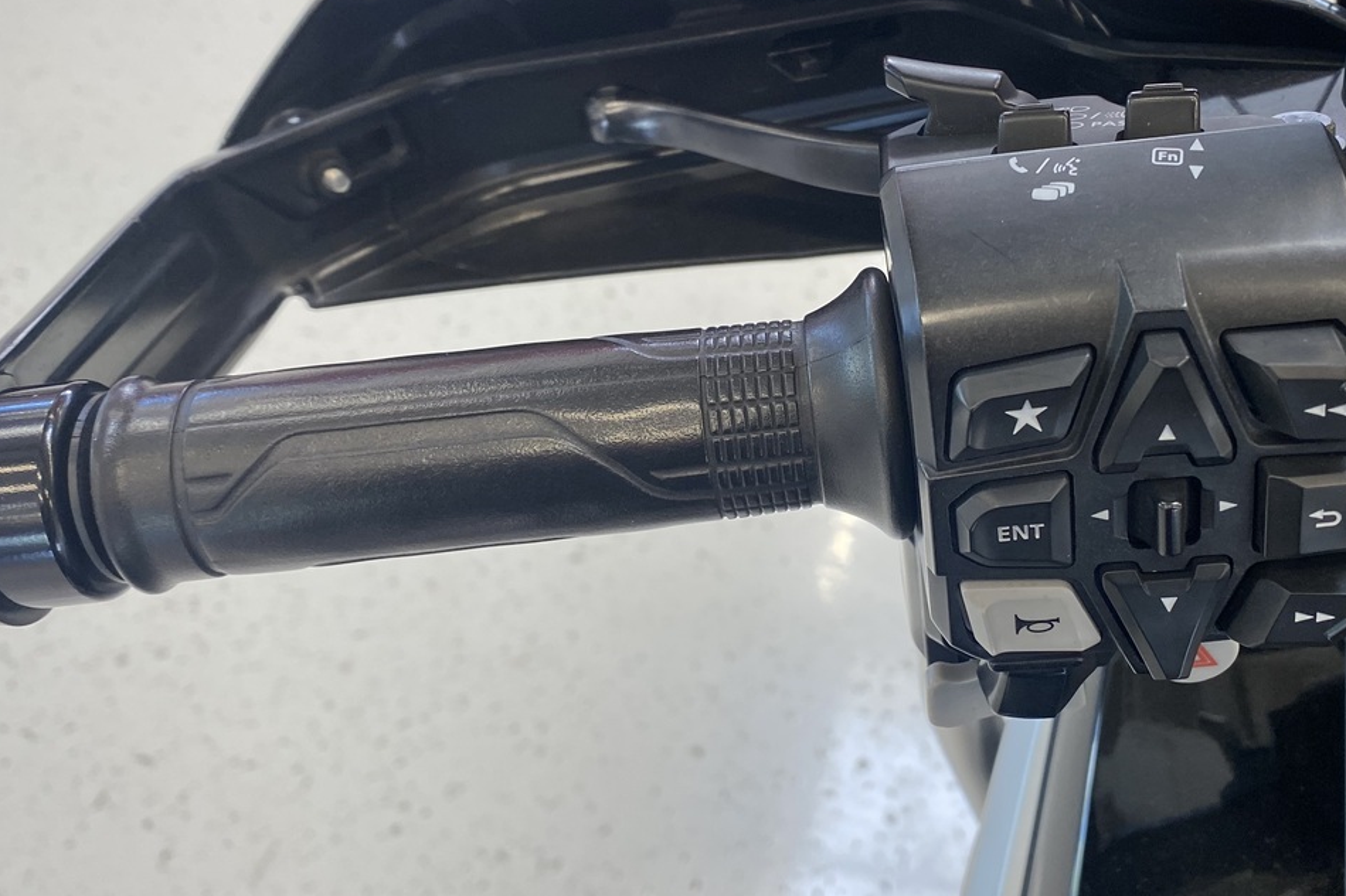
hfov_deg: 46.8
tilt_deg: -50.2
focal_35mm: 41
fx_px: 1533
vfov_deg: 32.6
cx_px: 880
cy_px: 403
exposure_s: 1/100
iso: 100
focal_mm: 4.25
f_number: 1.8
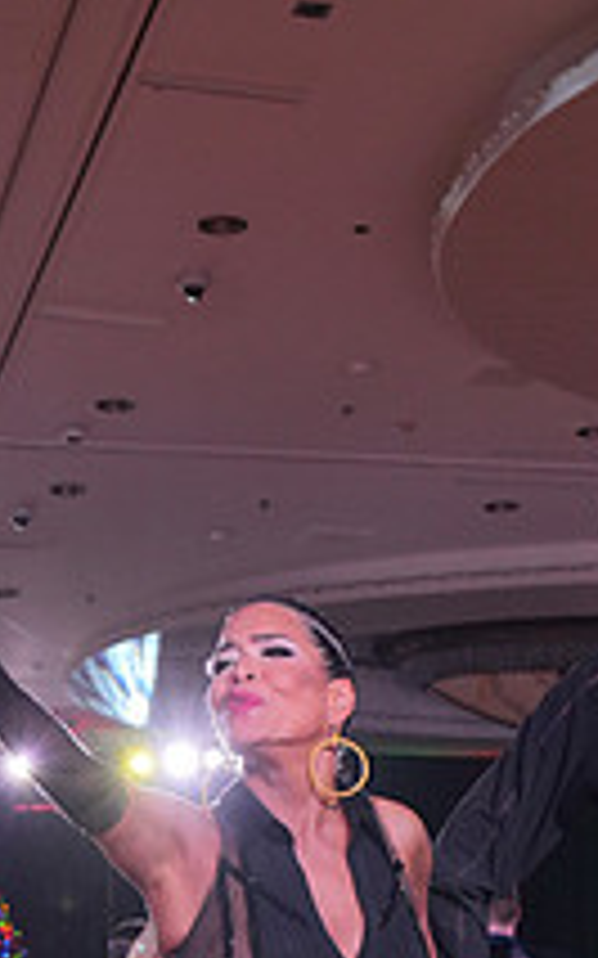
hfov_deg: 13.0
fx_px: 2609
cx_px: 470
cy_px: 1192
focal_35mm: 100
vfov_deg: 19.4
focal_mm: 36
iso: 1600
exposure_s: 1/500
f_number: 4
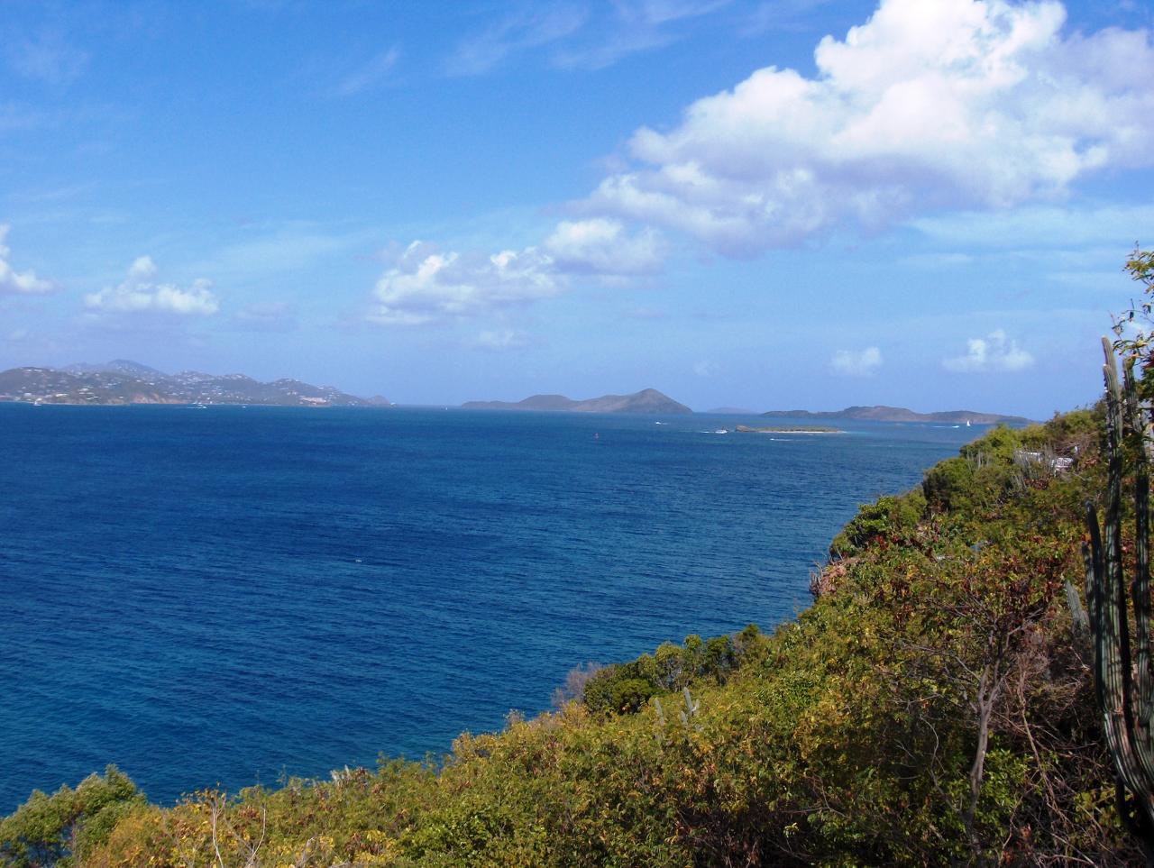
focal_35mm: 39
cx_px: 577
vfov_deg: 36.9
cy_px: 434
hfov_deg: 47.8
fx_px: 1302
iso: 100
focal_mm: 8
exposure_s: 1/917
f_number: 4.8
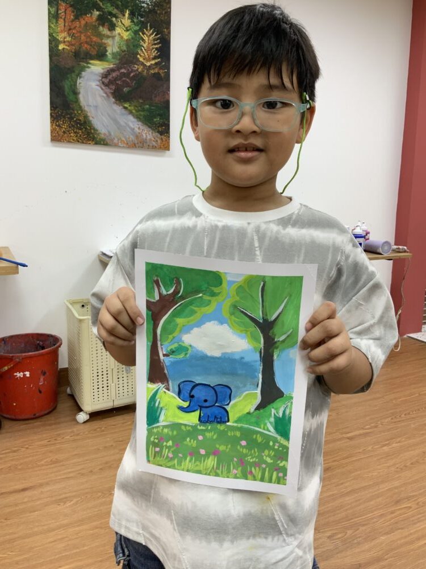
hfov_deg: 48.2
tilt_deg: -12.2
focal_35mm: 29
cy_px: 284
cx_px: 213
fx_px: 476
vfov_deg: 61.7
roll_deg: -0.5
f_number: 1.8
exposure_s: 1/100
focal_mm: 3
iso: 32
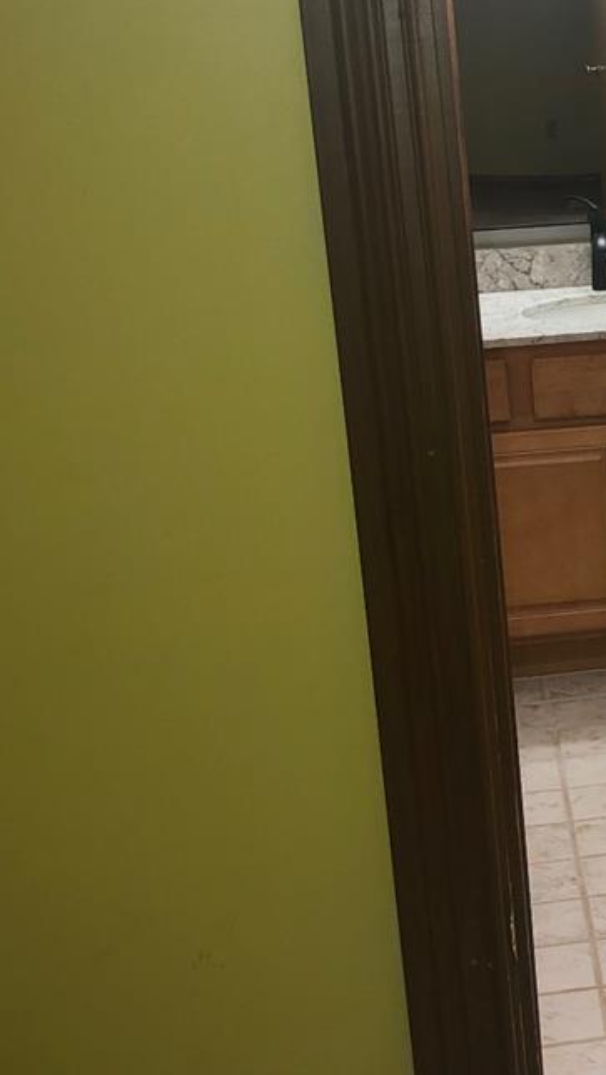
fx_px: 2025
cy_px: 472
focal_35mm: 71
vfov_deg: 29.7
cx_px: 792
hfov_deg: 16.1
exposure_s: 1/19
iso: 20
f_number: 1.8
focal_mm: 3.99
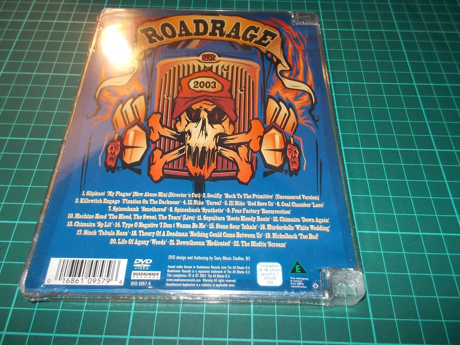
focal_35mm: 29
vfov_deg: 48.2
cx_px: 230
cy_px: 172
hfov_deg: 61.7
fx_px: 385
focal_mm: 4.1
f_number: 3.3
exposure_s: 1/30
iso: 200
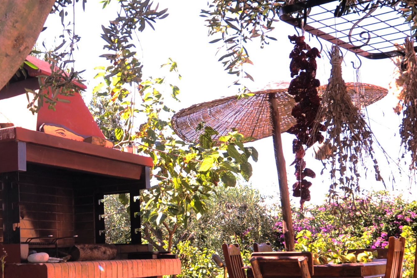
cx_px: 47
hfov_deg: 34.9
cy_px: 200
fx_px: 625
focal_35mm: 54
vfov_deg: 24.8
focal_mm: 17
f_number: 7.1
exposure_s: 1/60
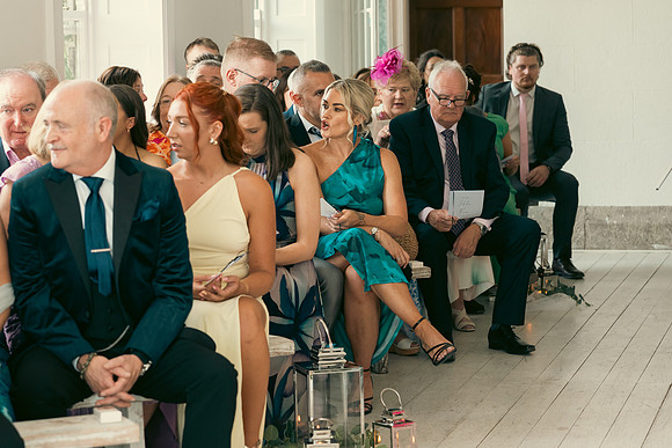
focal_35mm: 105
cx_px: 336
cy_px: 224
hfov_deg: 19.5
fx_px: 1960
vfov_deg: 13.0
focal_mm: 70
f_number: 3.5
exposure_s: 1/160
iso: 800
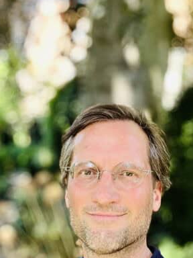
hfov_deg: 29.1
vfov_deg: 36.8
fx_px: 372
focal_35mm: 50
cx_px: 96
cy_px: 210
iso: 80
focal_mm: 2.7
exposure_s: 1/121
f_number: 2.2
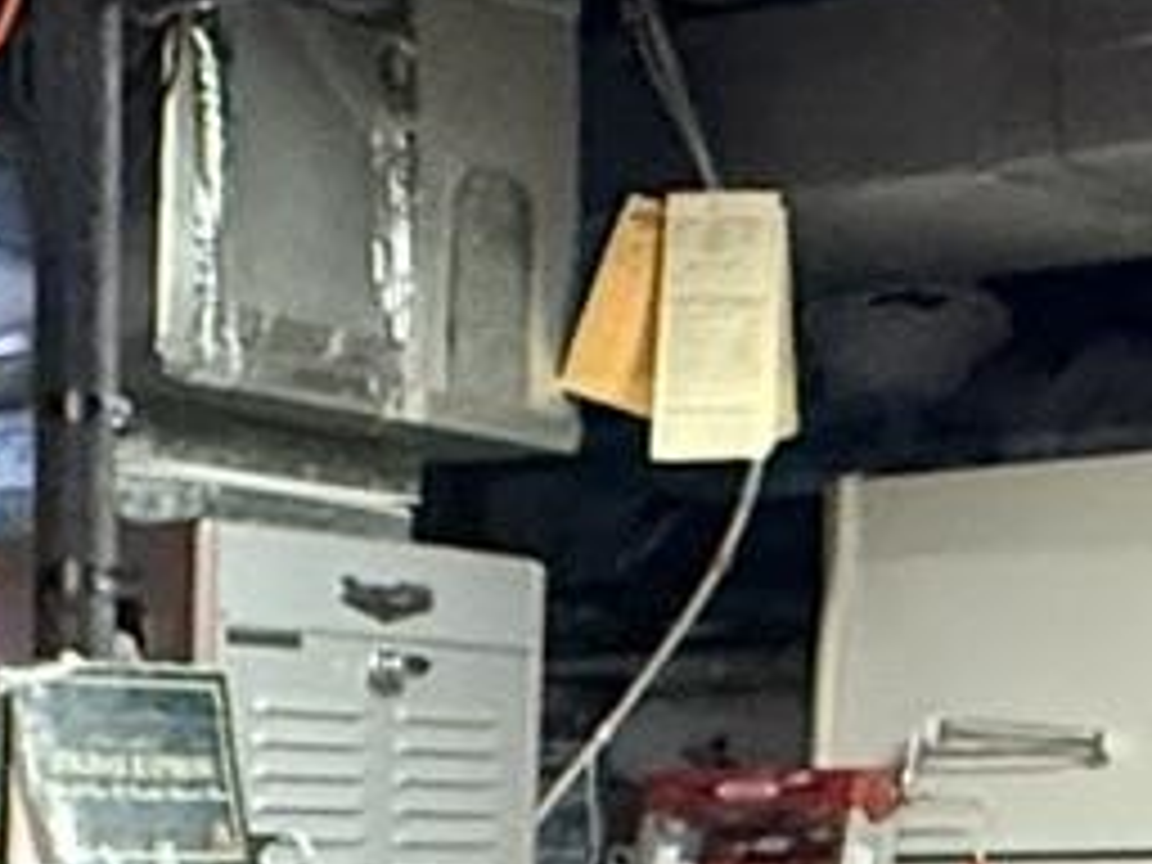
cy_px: 1454
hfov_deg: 17.0
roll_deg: -0.6
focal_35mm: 112
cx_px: -140
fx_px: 3727
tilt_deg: -8.6
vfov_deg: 12.3
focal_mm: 2.22
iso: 640
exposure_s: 1/60
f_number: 2.2
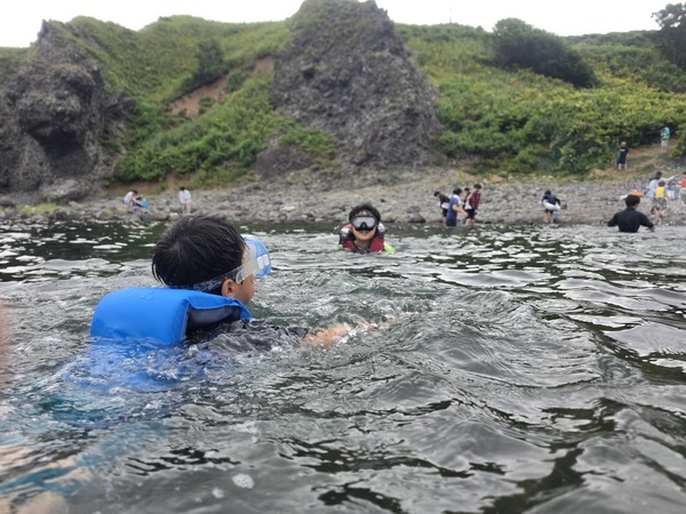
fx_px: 456
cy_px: 257
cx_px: 343
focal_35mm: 23
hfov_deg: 73.9
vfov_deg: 58.9
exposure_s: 1/136
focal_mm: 6.5
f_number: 1.4
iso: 10
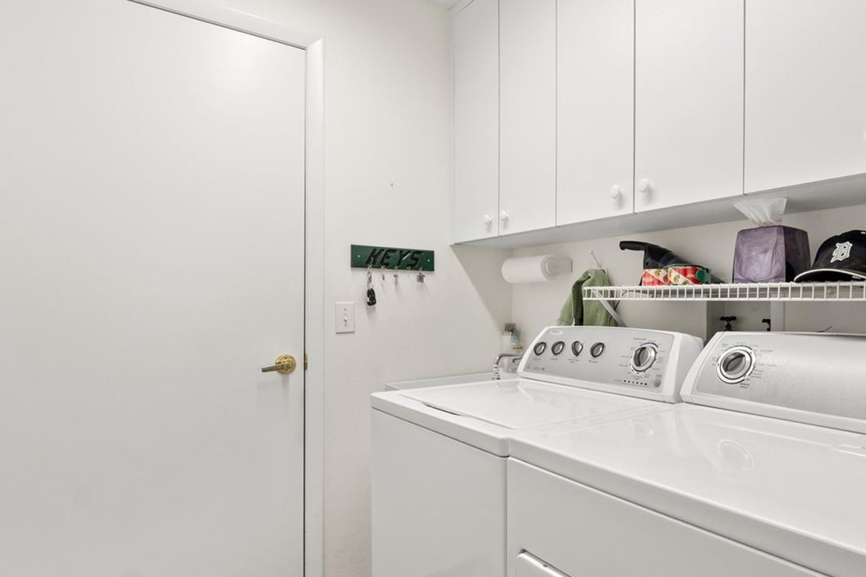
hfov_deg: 76.5
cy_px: 304
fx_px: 529
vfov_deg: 57.2
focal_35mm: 22
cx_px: 567
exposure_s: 1/20
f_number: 8
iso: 400
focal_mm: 10
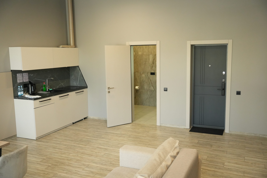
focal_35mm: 34
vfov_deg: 38.9
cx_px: 134
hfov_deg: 55.8
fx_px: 252
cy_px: 89
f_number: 2.8
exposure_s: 1/320
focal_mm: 34
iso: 4000
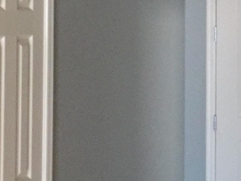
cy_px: 2
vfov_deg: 12.6
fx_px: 808
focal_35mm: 116
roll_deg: -0.2
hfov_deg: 16.3
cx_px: 283
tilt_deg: +1.7
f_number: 2.2
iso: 250
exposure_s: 1/20
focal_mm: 4.15
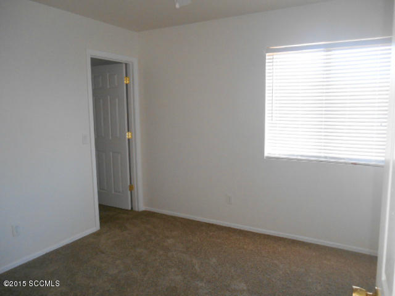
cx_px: 198
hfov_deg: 67.3
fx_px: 297
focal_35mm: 26
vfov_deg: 53.1
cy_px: 148
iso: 400
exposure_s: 1/30
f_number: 3.4
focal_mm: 4.7
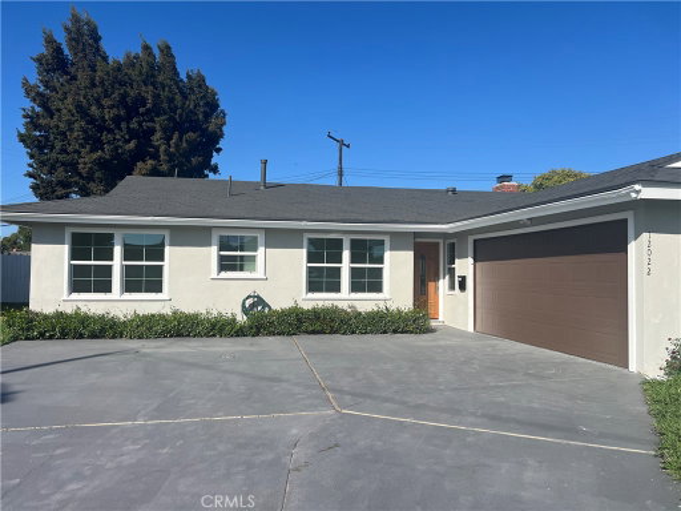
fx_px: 511
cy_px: 256
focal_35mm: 26
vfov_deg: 53.1
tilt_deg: +0.5
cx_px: 340
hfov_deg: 67.3
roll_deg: -0.9
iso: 50
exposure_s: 1/5882
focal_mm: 5.7
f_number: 1.5
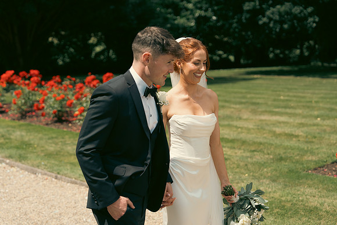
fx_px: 655
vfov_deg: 19.5
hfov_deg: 28.8
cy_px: 112
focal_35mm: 70
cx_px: 168
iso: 250
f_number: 3.5
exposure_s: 1/2000
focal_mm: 70
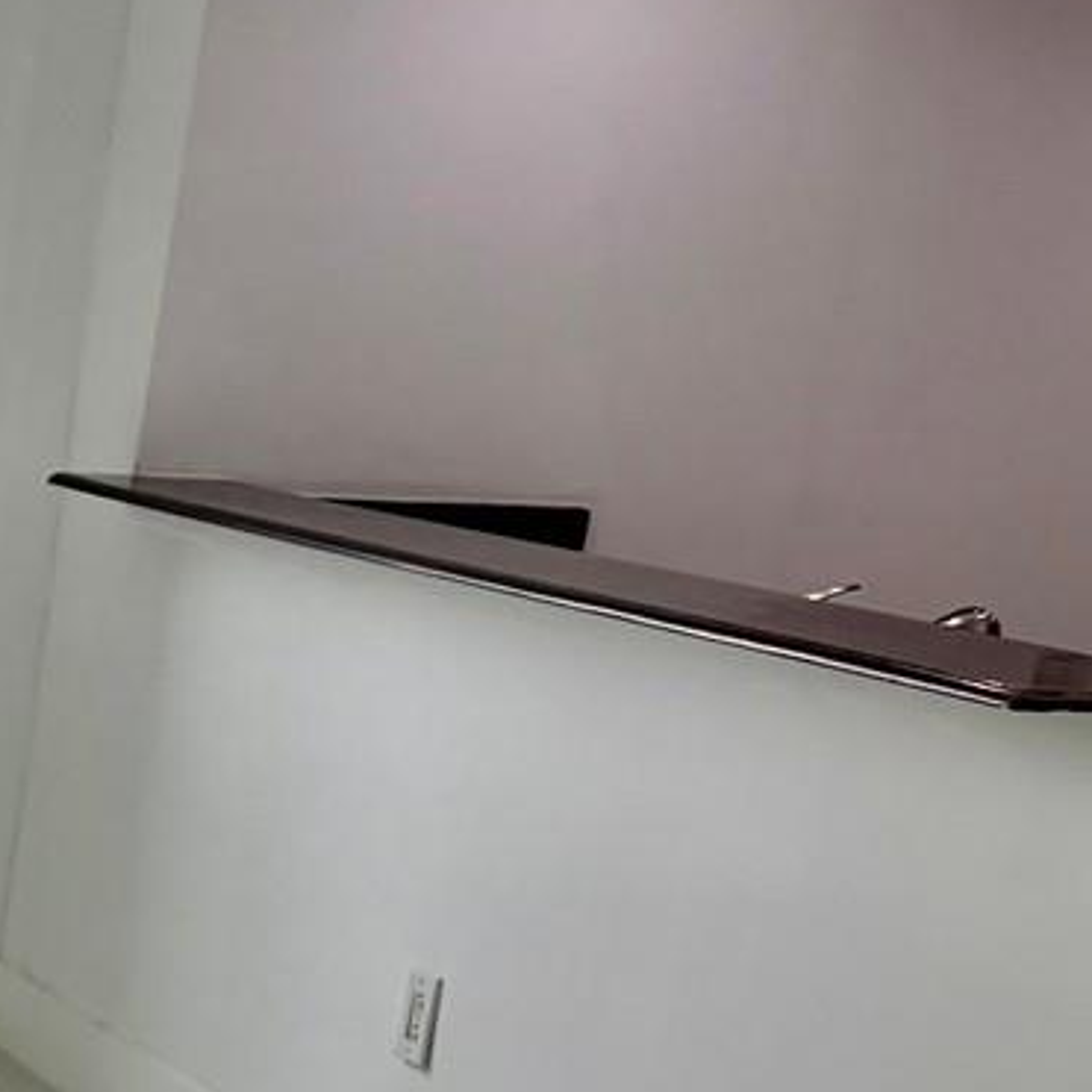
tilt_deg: -16.4
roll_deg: -2.0
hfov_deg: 14.4
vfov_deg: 17.0
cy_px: 1210
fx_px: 3533
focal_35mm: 99
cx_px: -1145
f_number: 1.6
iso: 64
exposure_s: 1/241
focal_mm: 5.96
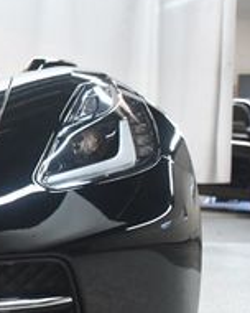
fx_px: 1313
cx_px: -260
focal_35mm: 142
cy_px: 221
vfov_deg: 13.5
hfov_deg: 10.0
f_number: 4
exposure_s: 1/100
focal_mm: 30
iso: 3200
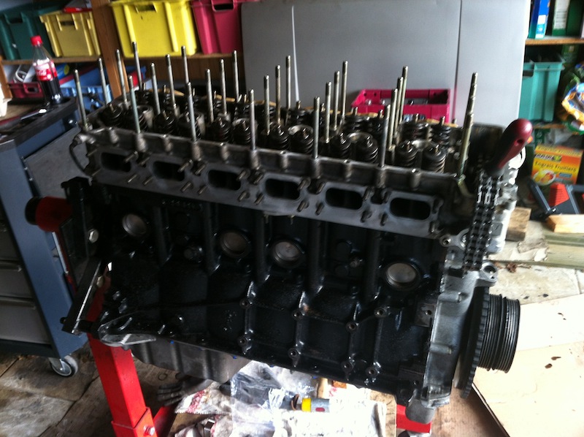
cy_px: 218
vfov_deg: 40.6
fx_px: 590
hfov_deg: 52.7
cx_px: 292
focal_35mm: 35
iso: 80
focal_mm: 3.85
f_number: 2.8
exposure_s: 1/20
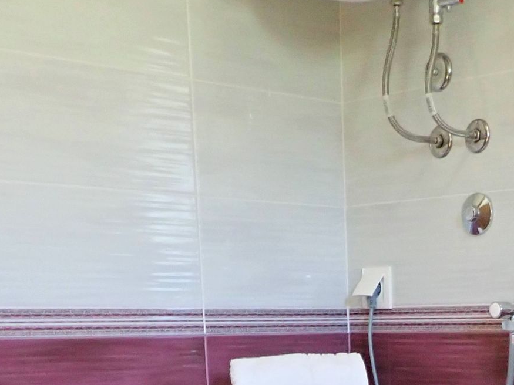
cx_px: 453
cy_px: 609
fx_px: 1188
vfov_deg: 16.5
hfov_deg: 23.8
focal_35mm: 80
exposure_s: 1/30
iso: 400
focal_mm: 4.5
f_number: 2
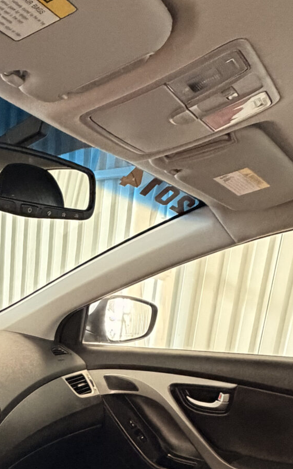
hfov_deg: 29.7
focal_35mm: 42
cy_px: 482
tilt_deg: -19.9
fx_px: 537
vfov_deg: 40.5
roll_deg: -4.8
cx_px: 51
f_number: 2.2
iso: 800
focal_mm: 2.22
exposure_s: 1/60
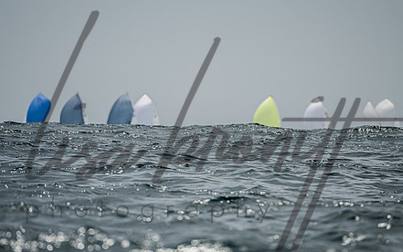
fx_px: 5889
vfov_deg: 2.5
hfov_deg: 3.9
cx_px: 229
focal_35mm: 536
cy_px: 141
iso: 320
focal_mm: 400
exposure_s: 1/2500
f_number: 8
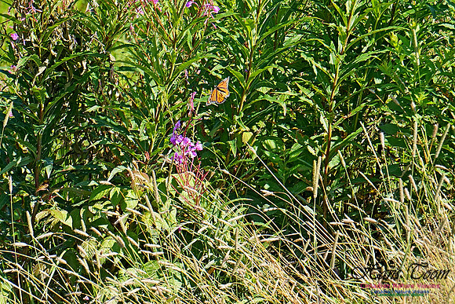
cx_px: 228
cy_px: 152
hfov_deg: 6.5
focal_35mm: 315
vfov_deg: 4.4
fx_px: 3982
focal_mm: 210
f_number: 13
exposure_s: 1/400
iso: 1000
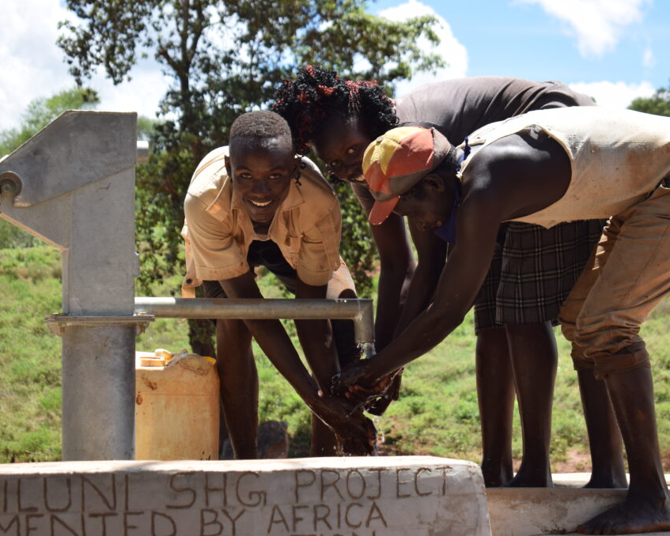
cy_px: 268
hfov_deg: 20.5
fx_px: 1856
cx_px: 384
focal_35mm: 94
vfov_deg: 16.4
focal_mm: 55
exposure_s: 1/250
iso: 100
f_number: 5.6
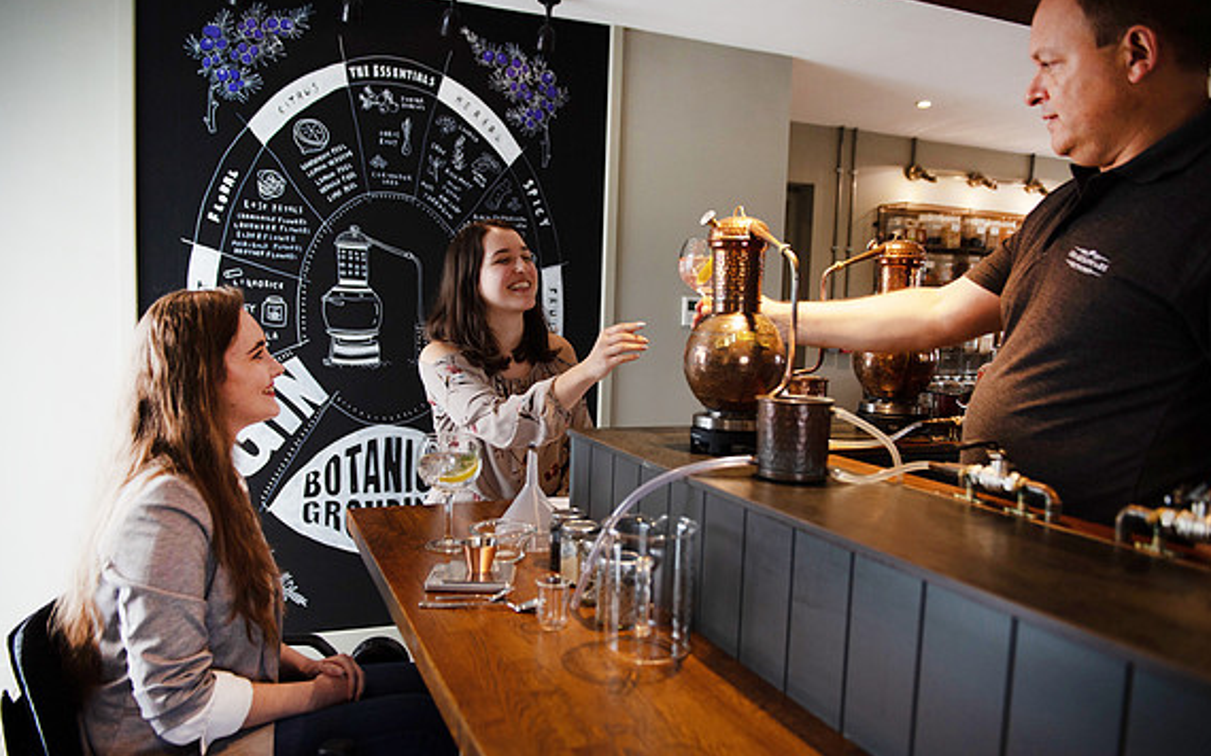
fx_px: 924
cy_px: 402
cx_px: 610
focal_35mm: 28
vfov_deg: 44.5
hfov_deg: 66.5
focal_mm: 27
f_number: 2.8
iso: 400
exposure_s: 1/250
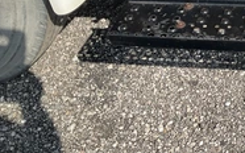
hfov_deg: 28.8
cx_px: 253
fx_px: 440
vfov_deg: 18.4
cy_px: -41
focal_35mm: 66
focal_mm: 3
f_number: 1.8
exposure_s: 1/1015
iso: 25
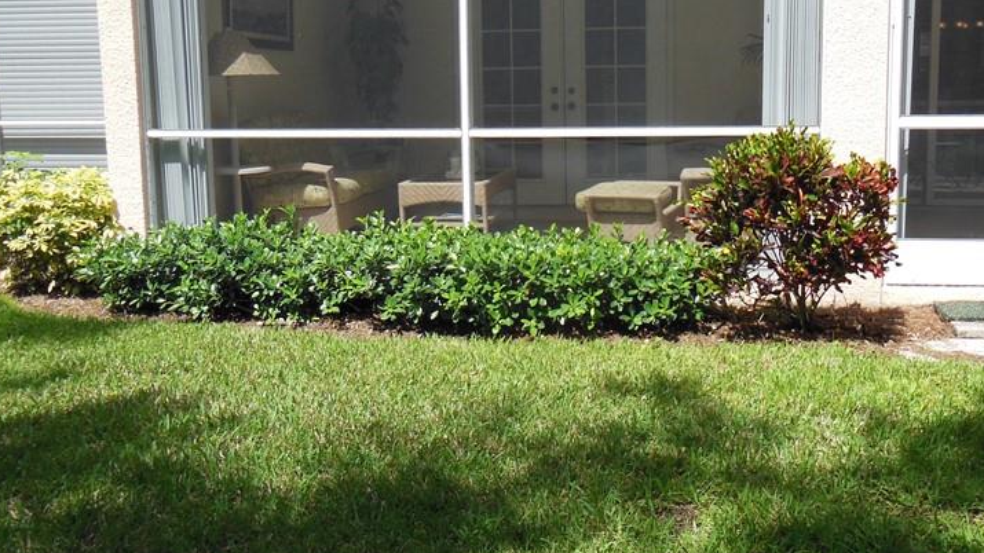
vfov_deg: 30.3
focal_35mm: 39
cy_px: 216
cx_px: 579
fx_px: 1017
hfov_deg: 51.3
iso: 125
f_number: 3.5
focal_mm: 4.5
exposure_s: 1/800
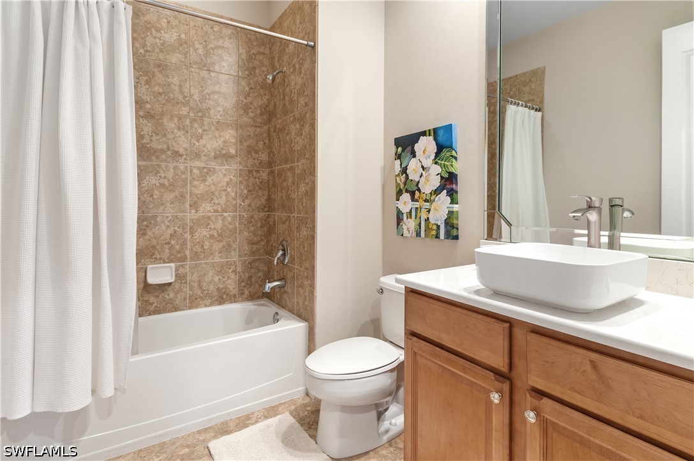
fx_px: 346
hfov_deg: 90.1
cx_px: 347
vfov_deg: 67.2
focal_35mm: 18
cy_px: 230
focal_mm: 12
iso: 200
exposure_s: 1.3
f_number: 8
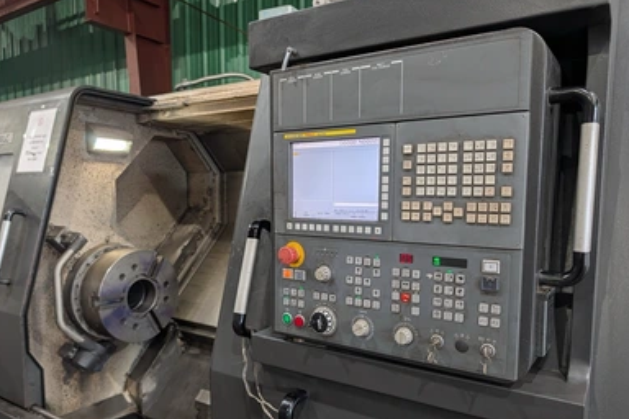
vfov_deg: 49.4
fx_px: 454
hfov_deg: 69.4
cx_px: 323
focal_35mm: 26
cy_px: 238
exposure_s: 1/133
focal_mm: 6.9
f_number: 1.68
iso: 21
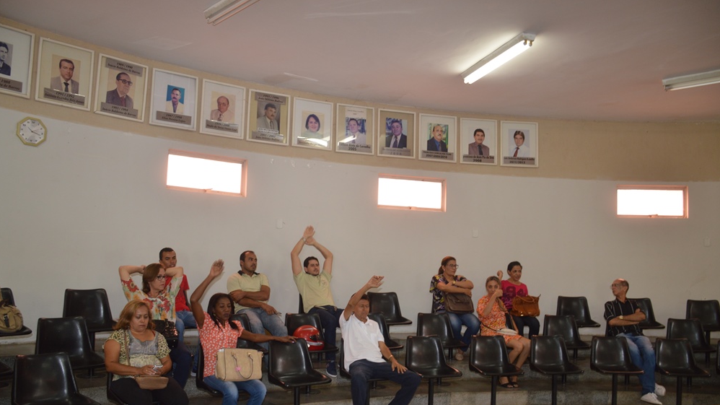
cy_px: 244
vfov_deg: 40.0
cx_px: 354
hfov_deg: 66.1
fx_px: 554
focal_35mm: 29
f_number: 3.5
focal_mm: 18
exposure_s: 1/60
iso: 400
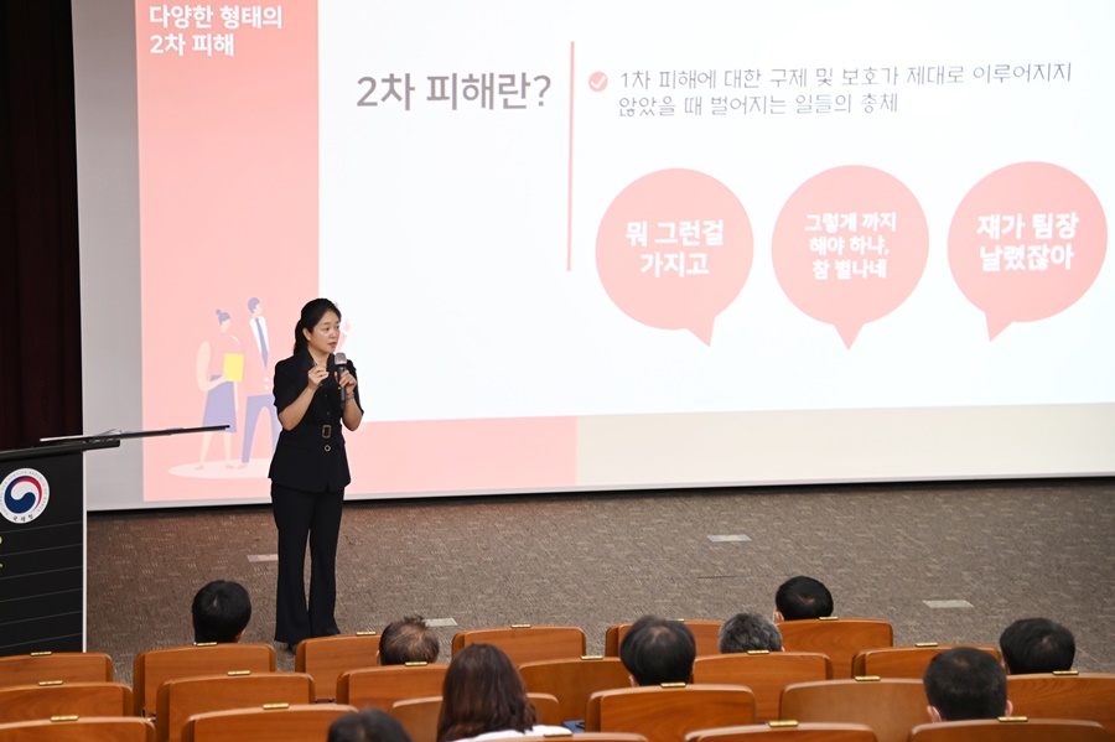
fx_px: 2322
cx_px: 558
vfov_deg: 18.2
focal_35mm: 75
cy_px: 371
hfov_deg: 27.0
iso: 1000
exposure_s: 1/80
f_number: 4
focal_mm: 75
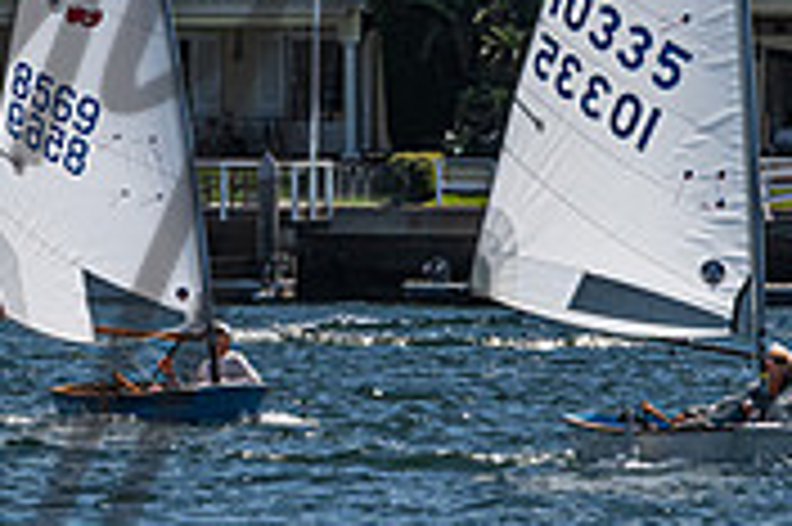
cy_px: -73
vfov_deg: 1.5
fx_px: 19781
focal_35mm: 900
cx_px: 66
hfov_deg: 2.3
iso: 250
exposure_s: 1/640
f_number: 16
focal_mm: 200
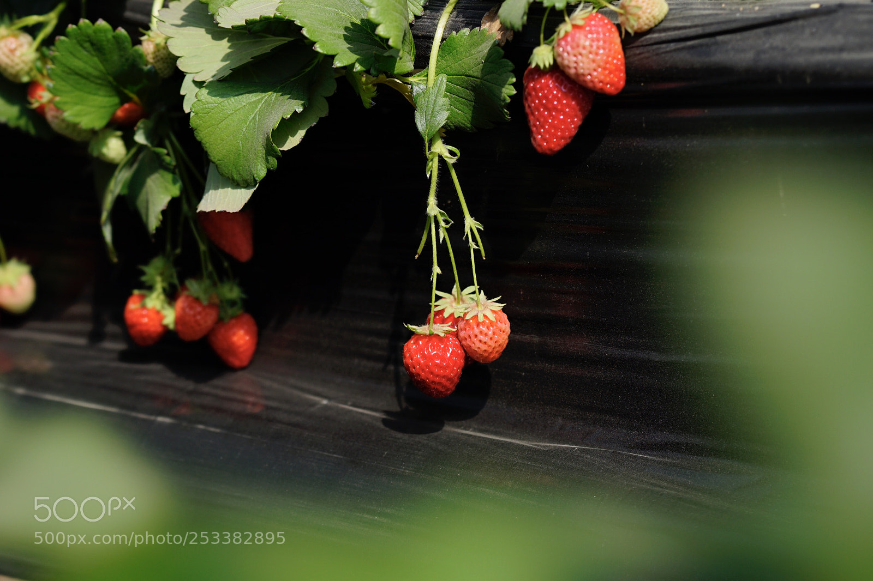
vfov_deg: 13.7
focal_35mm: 100
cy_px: 290
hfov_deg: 20.4
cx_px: 436
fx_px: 2424
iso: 100
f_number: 5.6
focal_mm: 100
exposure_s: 1/800
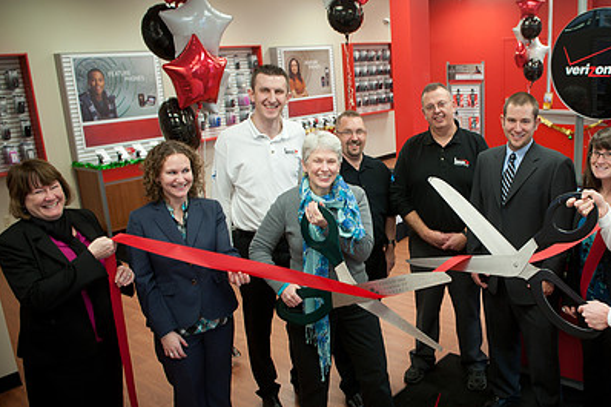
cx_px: 404
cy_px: 223
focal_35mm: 35
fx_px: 594
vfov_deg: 37.8
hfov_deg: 53.5
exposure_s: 1/40
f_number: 4.5
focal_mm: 24
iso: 400
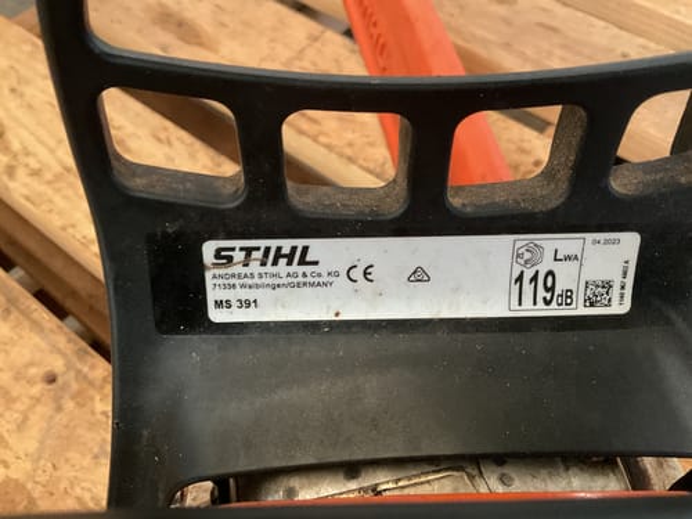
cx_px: 346
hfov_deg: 61.7
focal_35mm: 29
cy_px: 260
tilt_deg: -56.1
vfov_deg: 48.2
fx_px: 580
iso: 400
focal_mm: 3
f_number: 1.8
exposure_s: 1/25
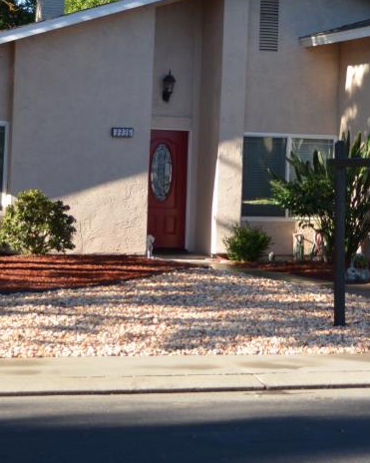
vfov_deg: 16.1
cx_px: 330
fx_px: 1616
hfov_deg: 13.0
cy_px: 69
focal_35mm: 118
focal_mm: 26
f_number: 4.5
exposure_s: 1/1250
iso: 400
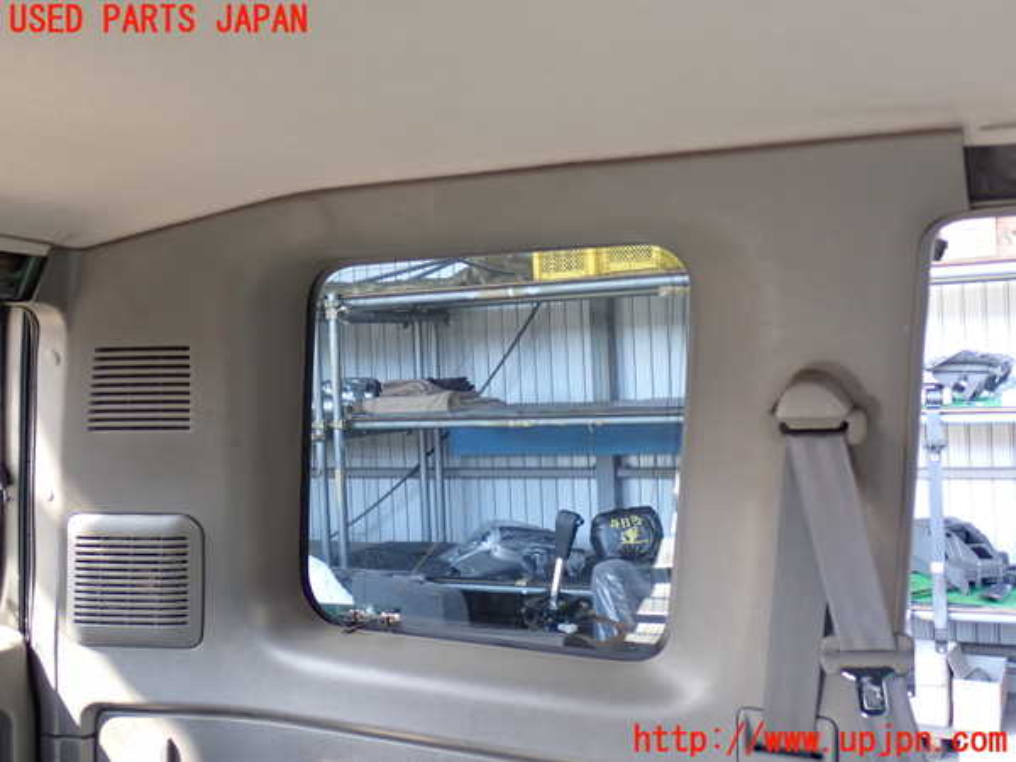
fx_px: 1291
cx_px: 508
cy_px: 381
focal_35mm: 44
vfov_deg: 32.9
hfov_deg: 42.9
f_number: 2.9
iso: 250
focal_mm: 7.84
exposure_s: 1/40
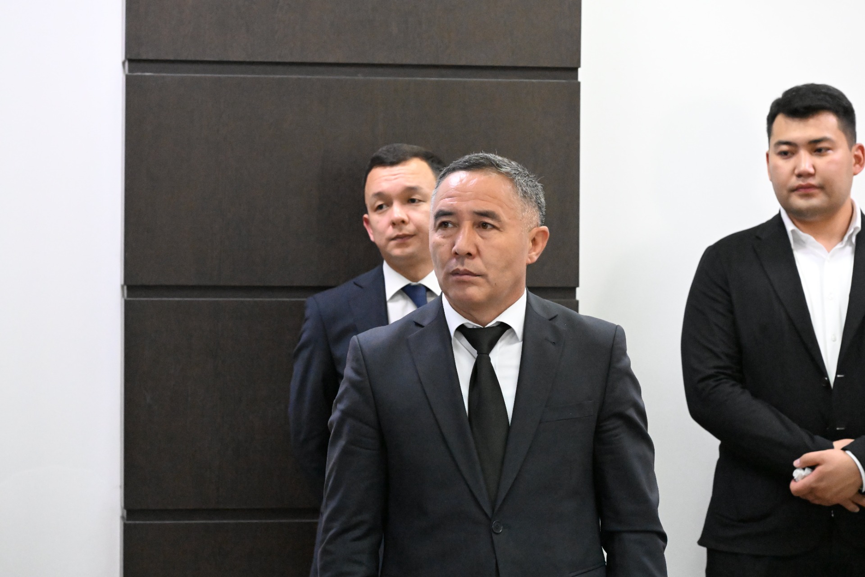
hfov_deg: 17.1
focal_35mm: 120
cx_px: 432
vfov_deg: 11.4
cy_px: 288
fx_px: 2883
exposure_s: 1/640
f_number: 6.3
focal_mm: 120
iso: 20000
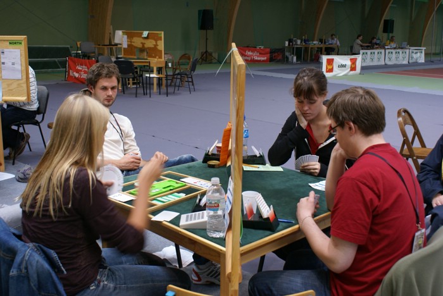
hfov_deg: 49.5
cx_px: 222
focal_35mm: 39
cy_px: 148
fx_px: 480
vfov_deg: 34.3
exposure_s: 1/25
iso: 200
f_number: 5.6
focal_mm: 26
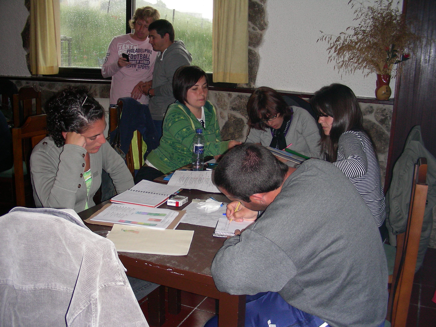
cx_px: 218
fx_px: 479
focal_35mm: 38
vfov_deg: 37.7
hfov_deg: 49.0
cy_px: 164
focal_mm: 6.3
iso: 131
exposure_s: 1/60.1
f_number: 3.5
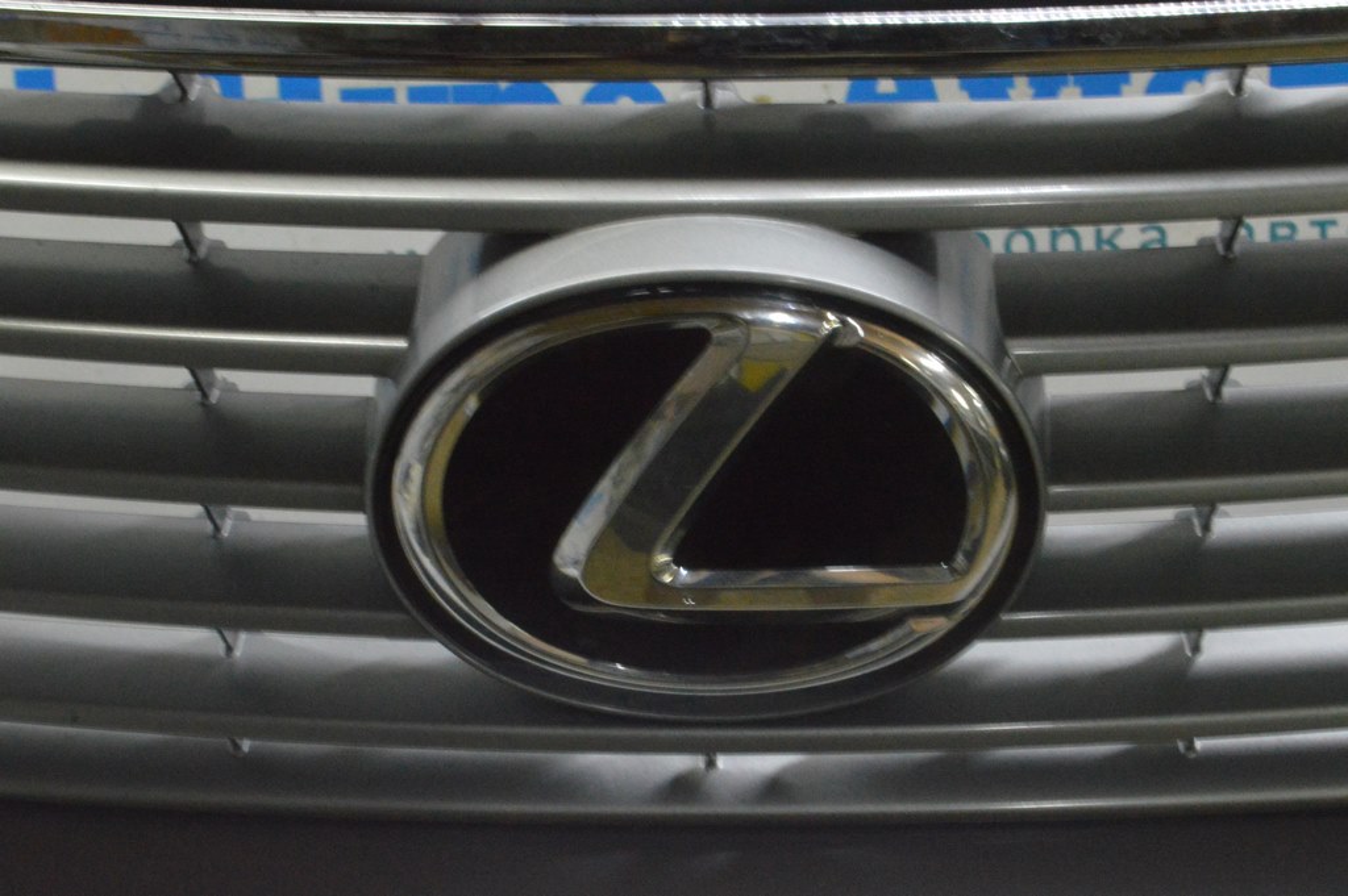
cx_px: 674
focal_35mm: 82
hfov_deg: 24.6
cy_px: 448
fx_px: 3087
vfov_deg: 16.5
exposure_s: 1/15
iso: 6400
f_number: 20
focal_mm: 55
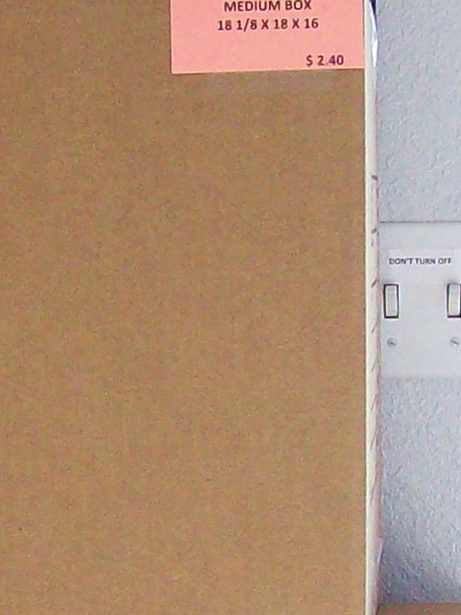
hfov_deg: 9.1
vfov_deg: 12.0
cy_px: 765
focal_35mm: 160
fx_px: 2841
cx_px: -131
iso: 200
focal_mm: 6
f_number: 2.7
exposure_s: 1/154
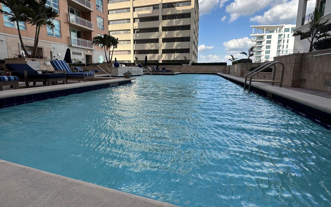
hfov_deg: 94.3
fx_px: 153
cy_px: 89
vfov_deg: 67.7
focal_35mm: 17
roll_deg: -0.3
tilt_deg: -6.8
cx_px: 161
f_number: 2.2
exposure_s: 1/654
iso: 40
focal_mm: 2.22
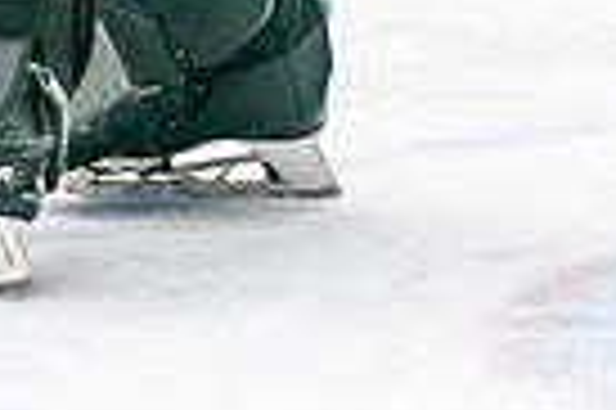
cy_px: -531
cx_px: 2
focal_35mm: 762
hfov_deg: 2.7
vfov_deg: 1.8
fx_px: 13023
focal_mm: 152
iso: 3200
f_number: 2.8
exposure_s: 1/1250
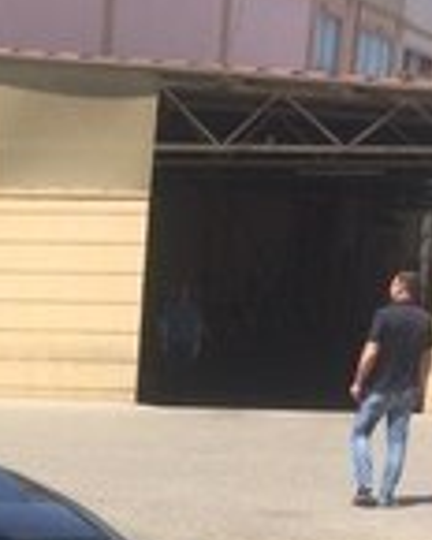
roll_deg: +0.3
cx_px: -123
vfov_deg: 18.3
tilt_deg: -18.0
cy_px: 715
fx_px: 1550
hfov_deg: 15.2
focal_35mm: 97
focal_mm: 4.15
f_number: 2.2
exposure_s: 1/1080
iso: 32
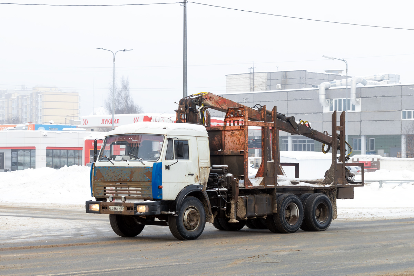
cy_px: 138
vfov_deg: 18.2
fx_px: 862
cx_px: 207
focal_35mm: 75
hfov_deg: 27.0
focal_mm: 50
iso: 400
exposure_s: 1/320
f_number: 7.1
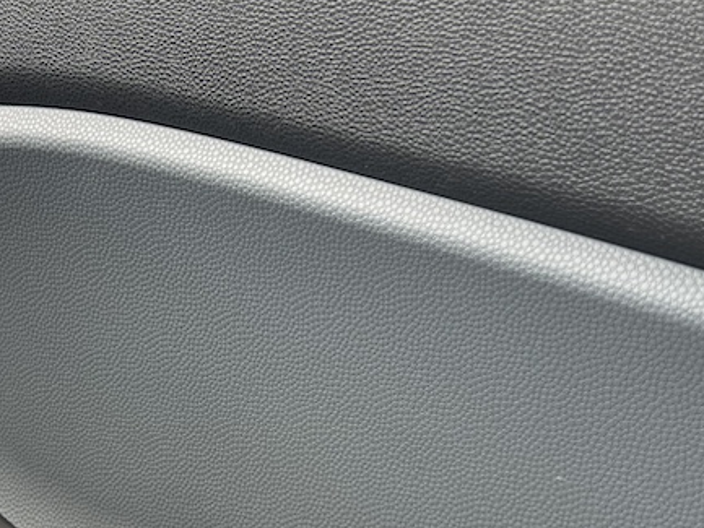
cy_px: 413
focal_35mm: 60
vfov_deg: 24.1
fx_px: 1221
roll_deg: -6.7
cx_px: 234
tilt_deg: -26.5
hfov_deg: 31.9
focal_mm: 5.7
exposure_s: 1/121
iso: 40
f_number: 1.5
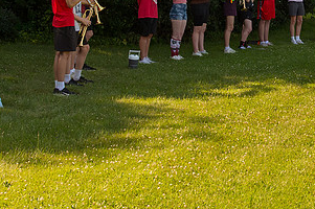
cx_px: 271
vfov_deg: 13.4
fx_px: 874
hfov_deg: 20.1
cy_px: -18
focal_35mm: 100
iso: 1250
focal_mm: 32
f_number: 5.6
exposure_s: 1/1600
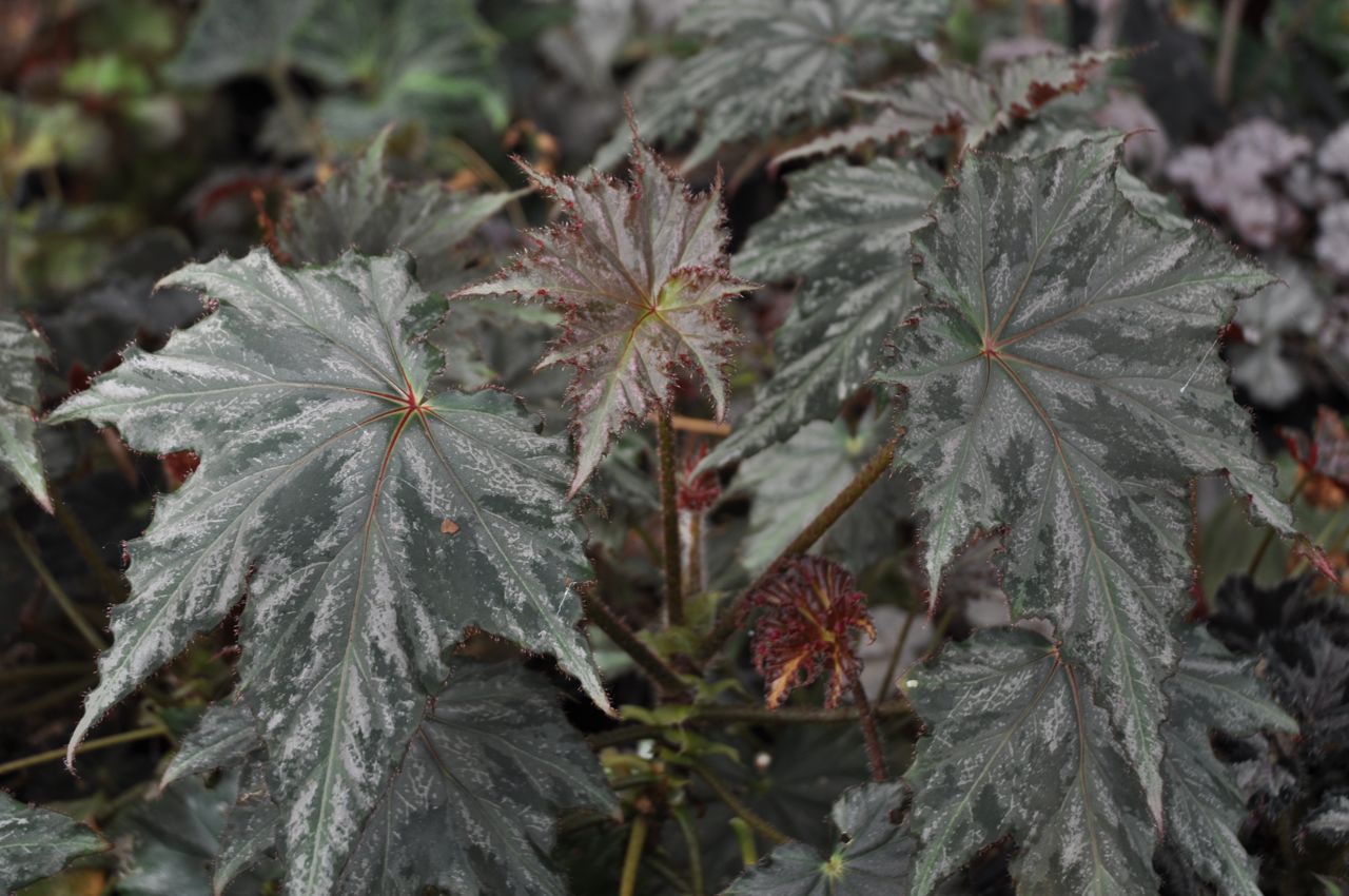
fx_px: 2133
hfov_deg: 35.1
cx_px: 674
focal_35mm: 57
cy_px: 448
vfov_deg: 23.7
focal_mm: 38
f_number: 4.2
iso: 200
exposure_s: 1/50
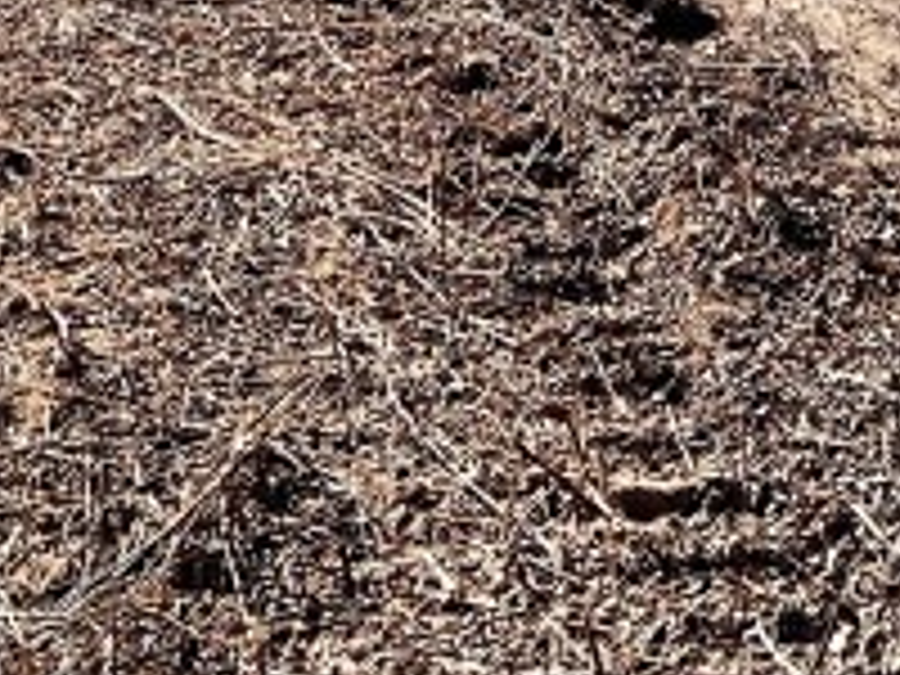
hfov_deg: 14.7
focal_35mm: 133
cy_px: -518
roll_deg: -3.3
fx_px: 3458
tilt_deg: +0.2
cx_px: 837
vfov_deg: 10.5
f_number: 1.5
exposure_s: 1/3356
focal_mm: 5.7
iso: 50
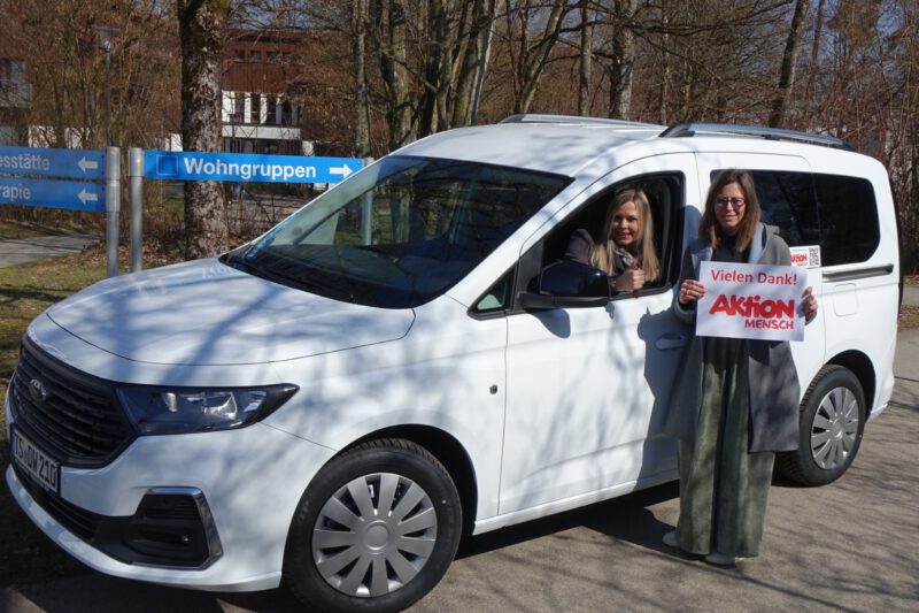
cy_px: 306
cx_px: 460
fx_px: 664
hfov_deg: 69.4
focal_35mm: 26
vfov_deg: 49.5
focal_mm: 9.67
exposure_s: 1/800
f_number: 5.6
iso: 125
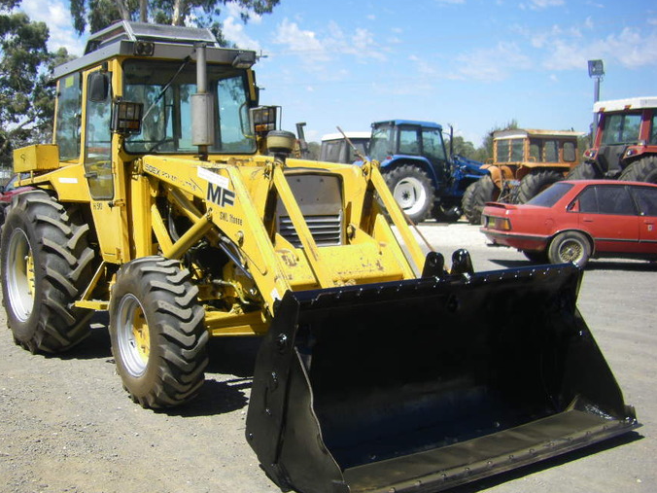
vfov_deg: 32.2
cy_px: 257
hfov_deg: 41.9
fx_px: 854
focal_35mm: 45
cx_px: 272
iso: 64
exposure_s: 1/160
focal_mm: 6.3
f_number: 7
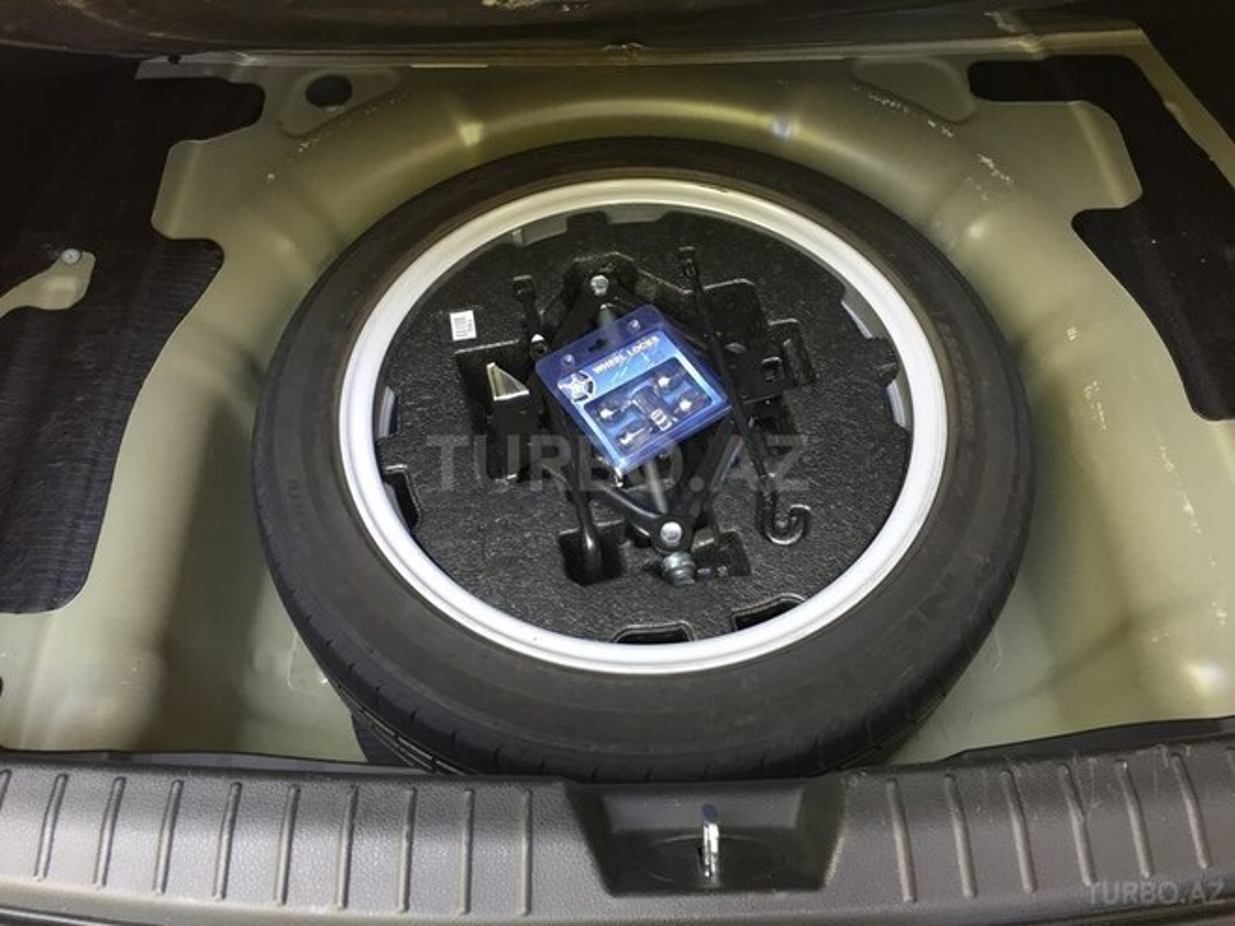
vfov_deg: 48.2
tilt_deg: -54.8
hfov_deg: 61.7
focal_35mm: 29
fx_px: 1035
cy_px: 463
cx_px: 618
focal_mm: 4.15
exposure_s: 1/33
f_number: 2.2
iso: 100
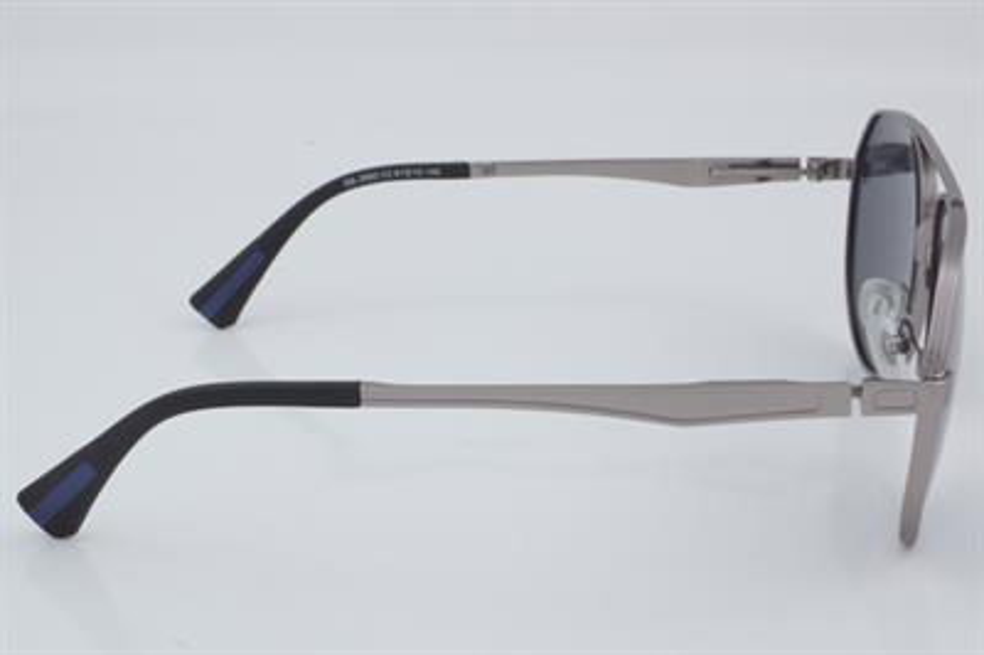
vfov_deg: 18.2
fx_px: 2048
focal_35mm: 75
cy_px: 328
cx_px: 492
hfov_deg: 27.0
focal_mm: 50
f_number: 32
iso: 100
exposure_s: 1/3
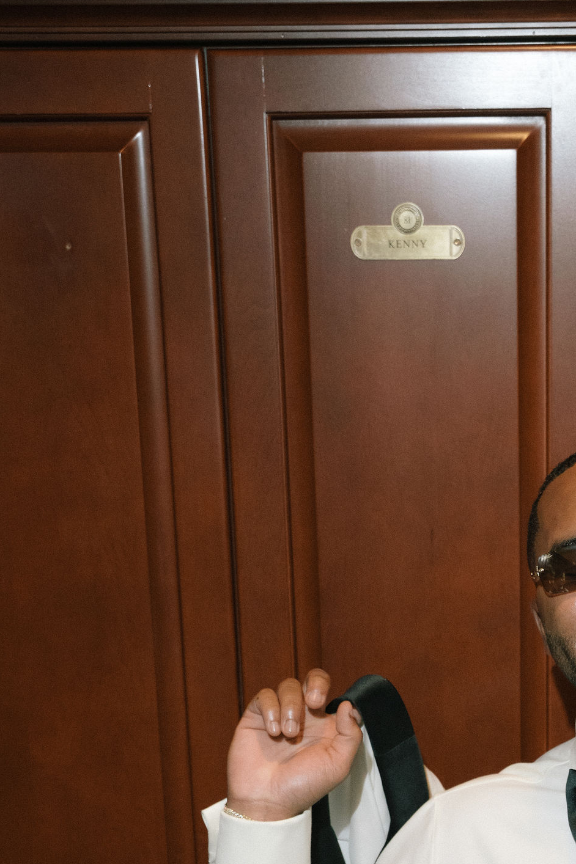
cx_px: 517
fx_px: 1969
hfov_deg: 16.4
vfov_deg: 22.5
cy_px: 1083
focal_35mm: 82
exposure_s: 1/160
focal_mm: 32.2
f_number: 4.5
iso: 1600
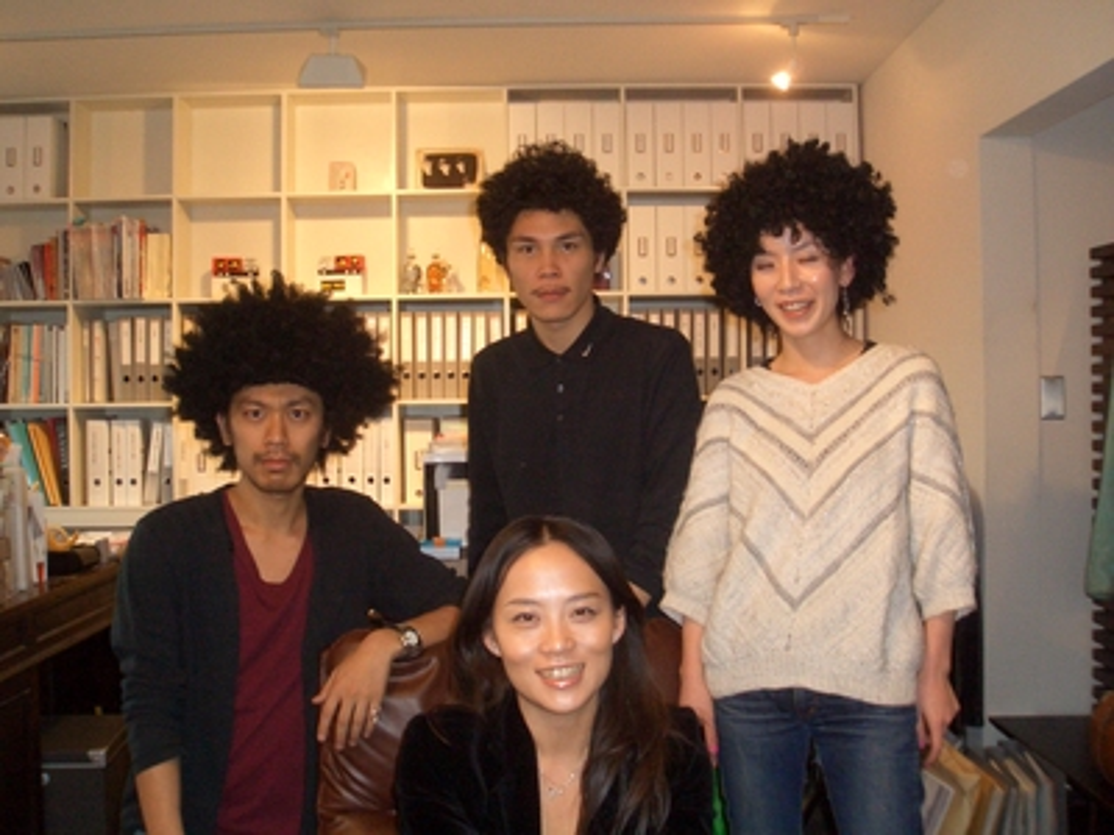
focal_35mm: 36
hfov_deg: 51.4
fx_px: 1159
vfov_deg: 39.7
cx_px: 557
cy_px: 418
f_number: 4
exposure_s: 1/40
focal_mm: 4.8
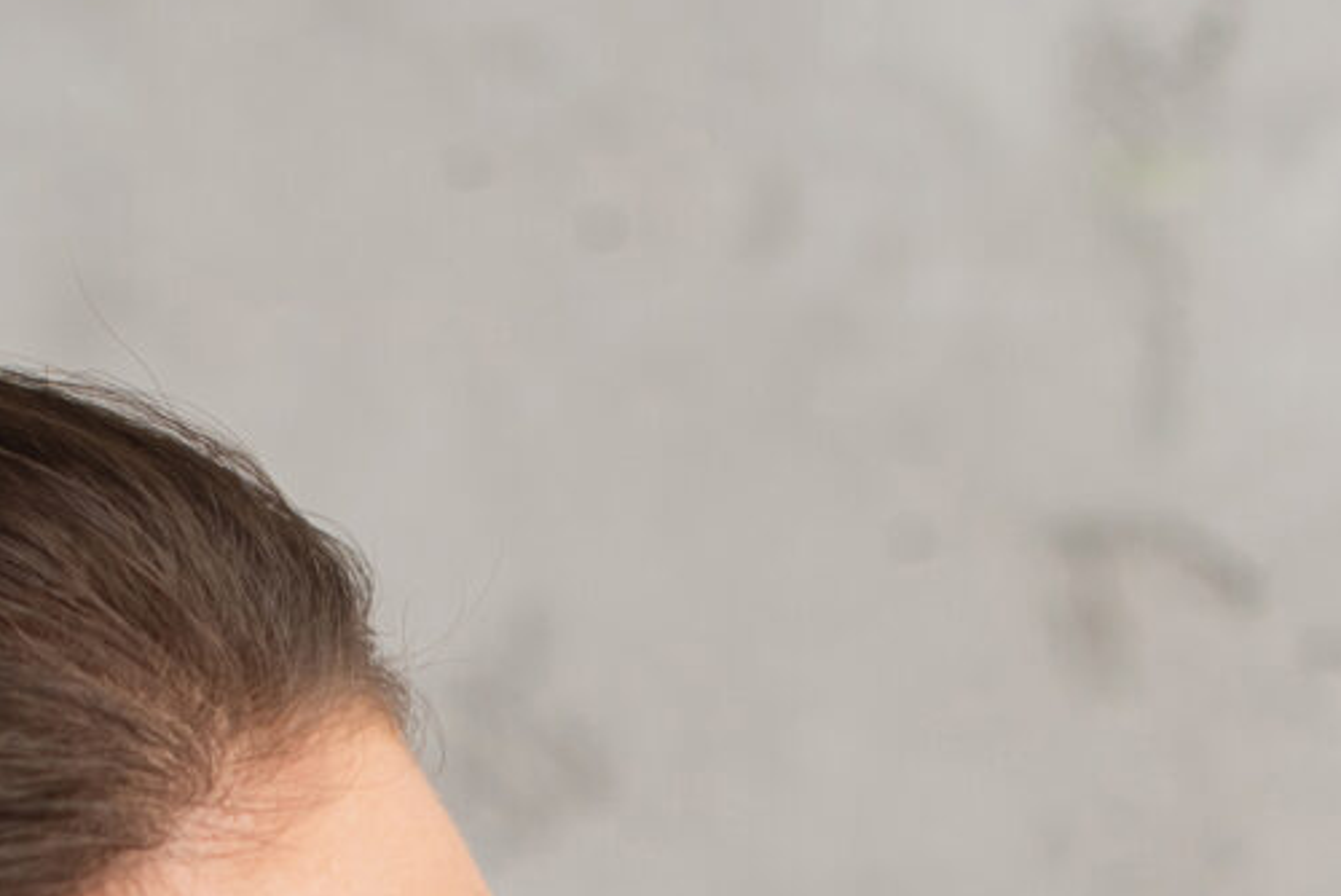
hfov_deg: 8.0
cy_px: 2056
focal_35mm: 256
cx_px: 898
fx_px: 9541
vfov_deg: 5.2
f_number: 3.5
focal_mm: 50
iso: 125
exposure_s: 1/160
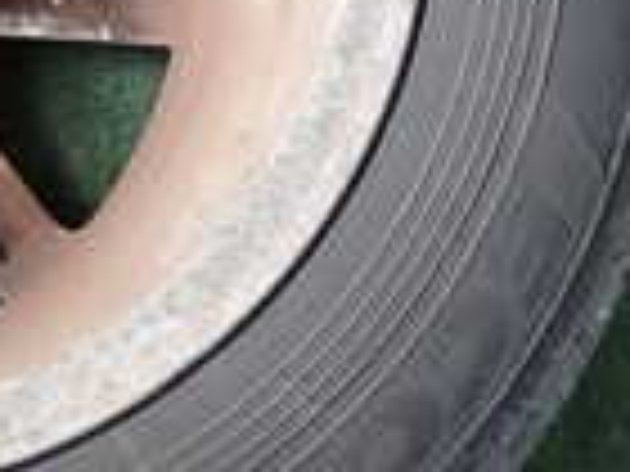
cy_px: -27
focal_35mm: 107
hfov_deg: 17.0
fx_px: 1947
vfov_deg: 13.6
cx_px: -248
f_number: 2
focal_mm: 4.5
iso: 125
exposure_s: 1/60
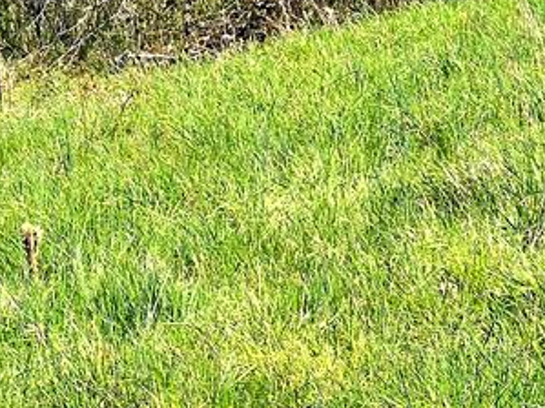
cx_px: -27
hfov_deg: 7.5
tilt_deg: -7.4
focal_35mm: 264
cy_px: -115
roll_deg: +0.4
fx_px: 4155
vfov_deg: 5.6
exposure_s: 1/385
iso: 32
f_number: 2.8
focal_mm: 9
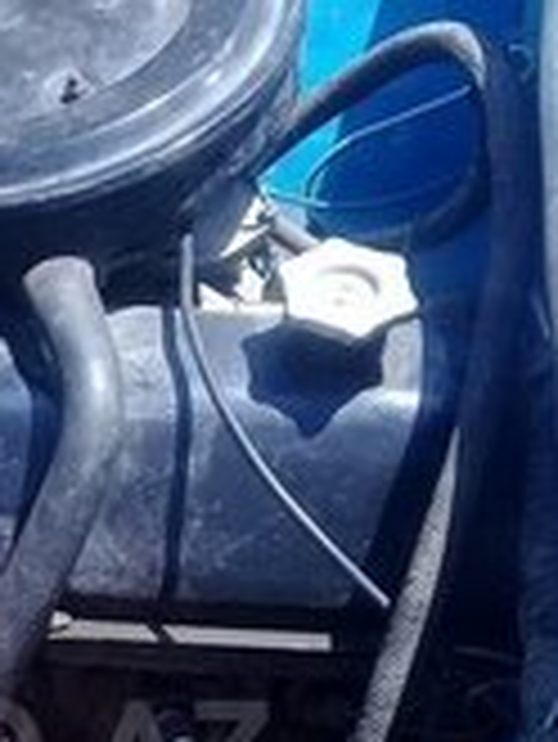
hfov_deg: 15.4
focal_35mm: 93
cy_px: 751
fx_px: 1996
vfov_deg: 20.4
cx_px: -76
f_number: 2.2
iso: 64
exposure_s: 1/498
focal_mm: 3.3
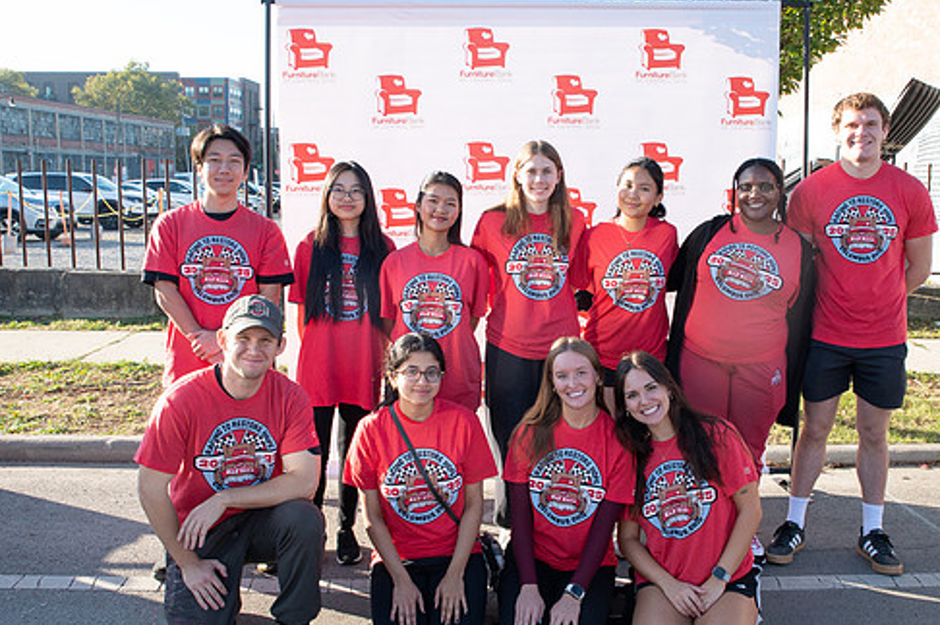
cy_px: 330
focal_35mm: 35
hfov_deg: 54.3
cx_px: 535
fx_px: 913
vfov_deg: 37.8
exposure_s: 1/200
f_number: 7.1
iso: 100
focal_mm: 24
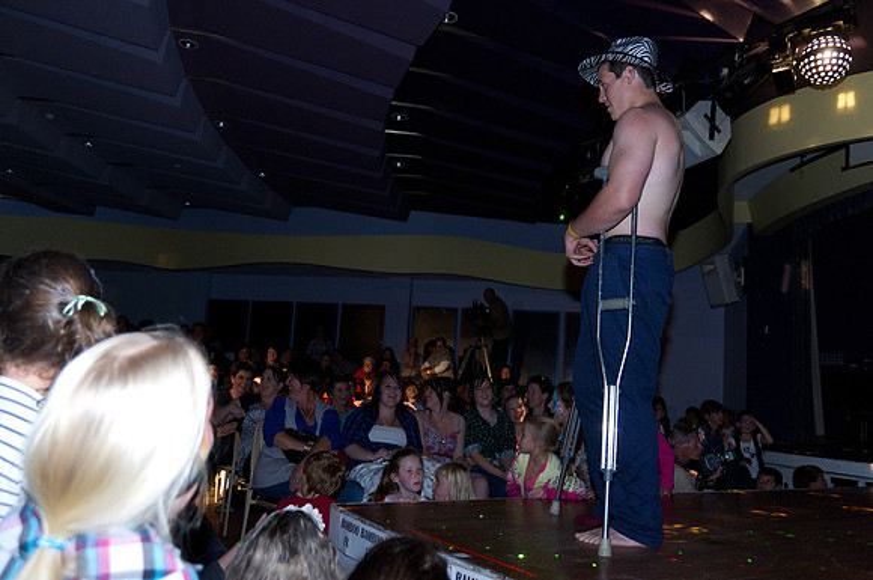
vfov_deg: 43.5
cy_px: 290
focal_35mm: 30
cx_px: 436
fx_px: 726
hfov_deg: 62.0
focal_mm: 20
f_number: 2.8
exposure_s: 1/160
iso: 1600
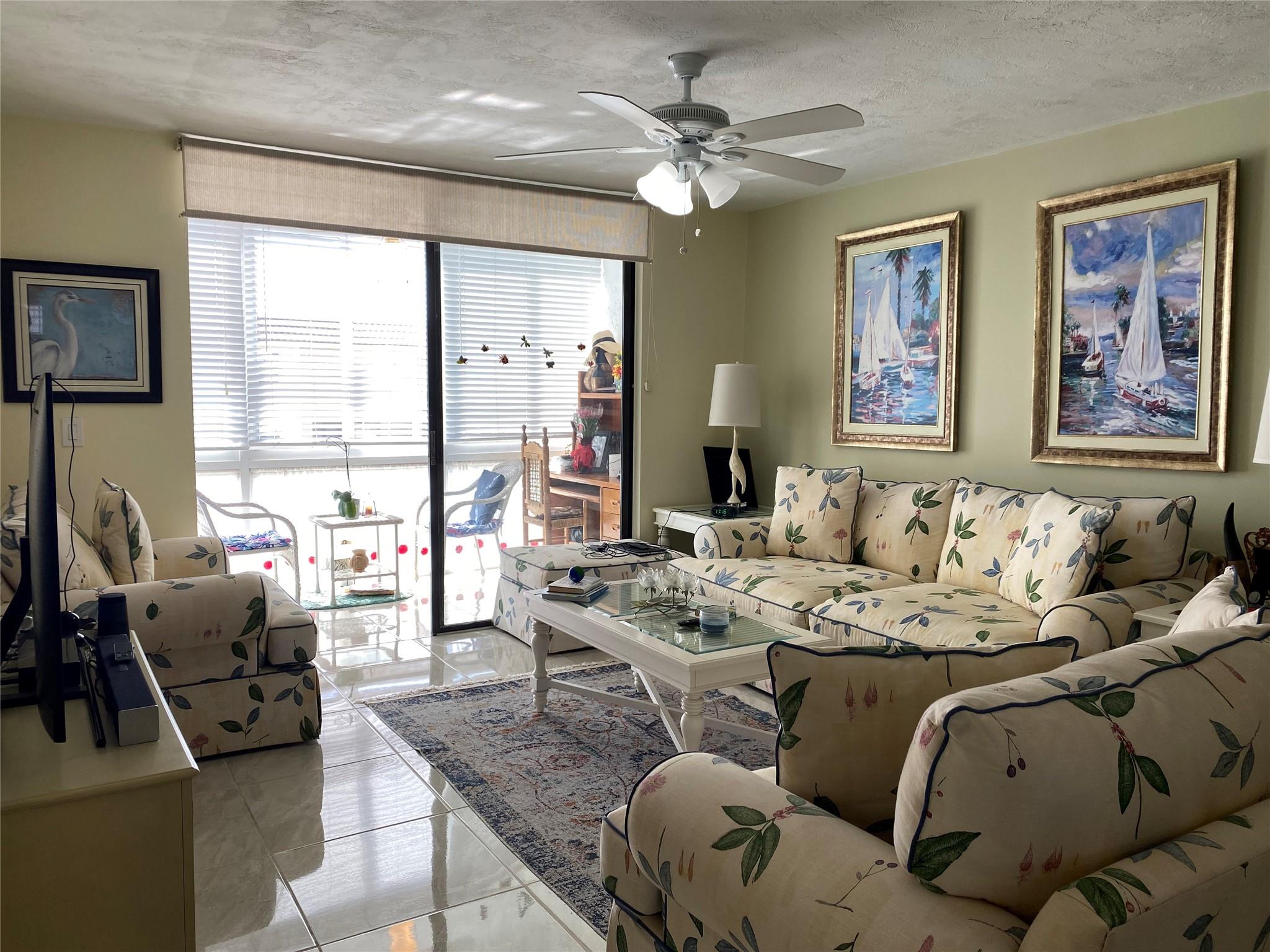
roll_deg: -0.4
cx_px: 635
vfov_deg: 53.1
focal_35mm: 26
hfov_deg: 67.3
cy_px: 476
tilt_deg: -6.1
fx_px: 954
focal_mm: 4.25
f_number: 1.8
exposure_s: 1/120
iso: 32
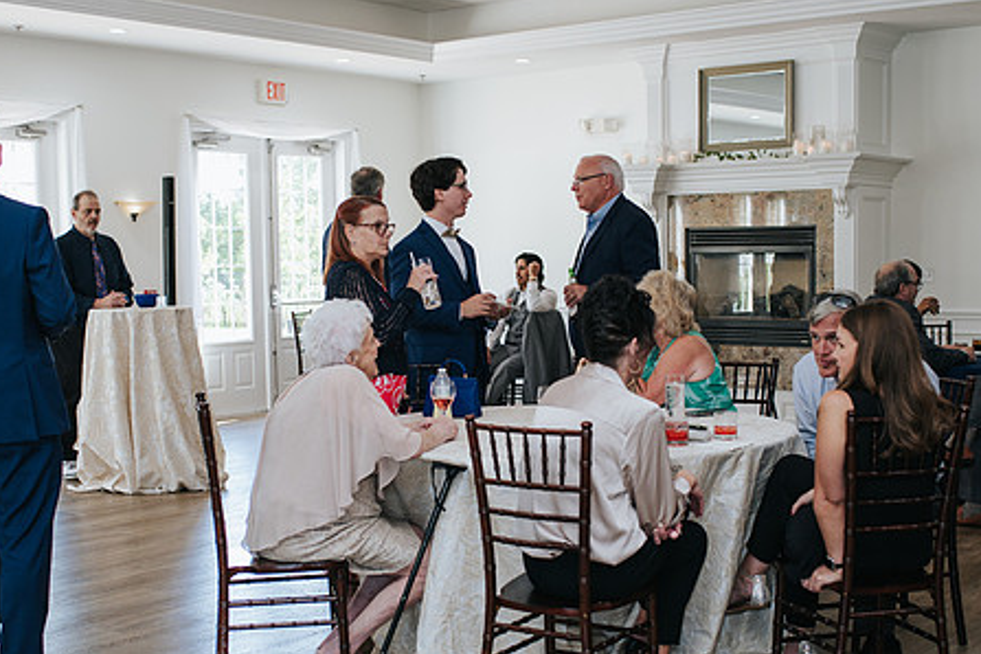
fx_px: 1471
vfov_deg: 25.0
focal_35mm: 54
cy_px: 402
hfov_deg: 36.8
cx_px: 450
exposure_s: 1/200
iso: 500
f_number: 3.5
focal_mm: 35
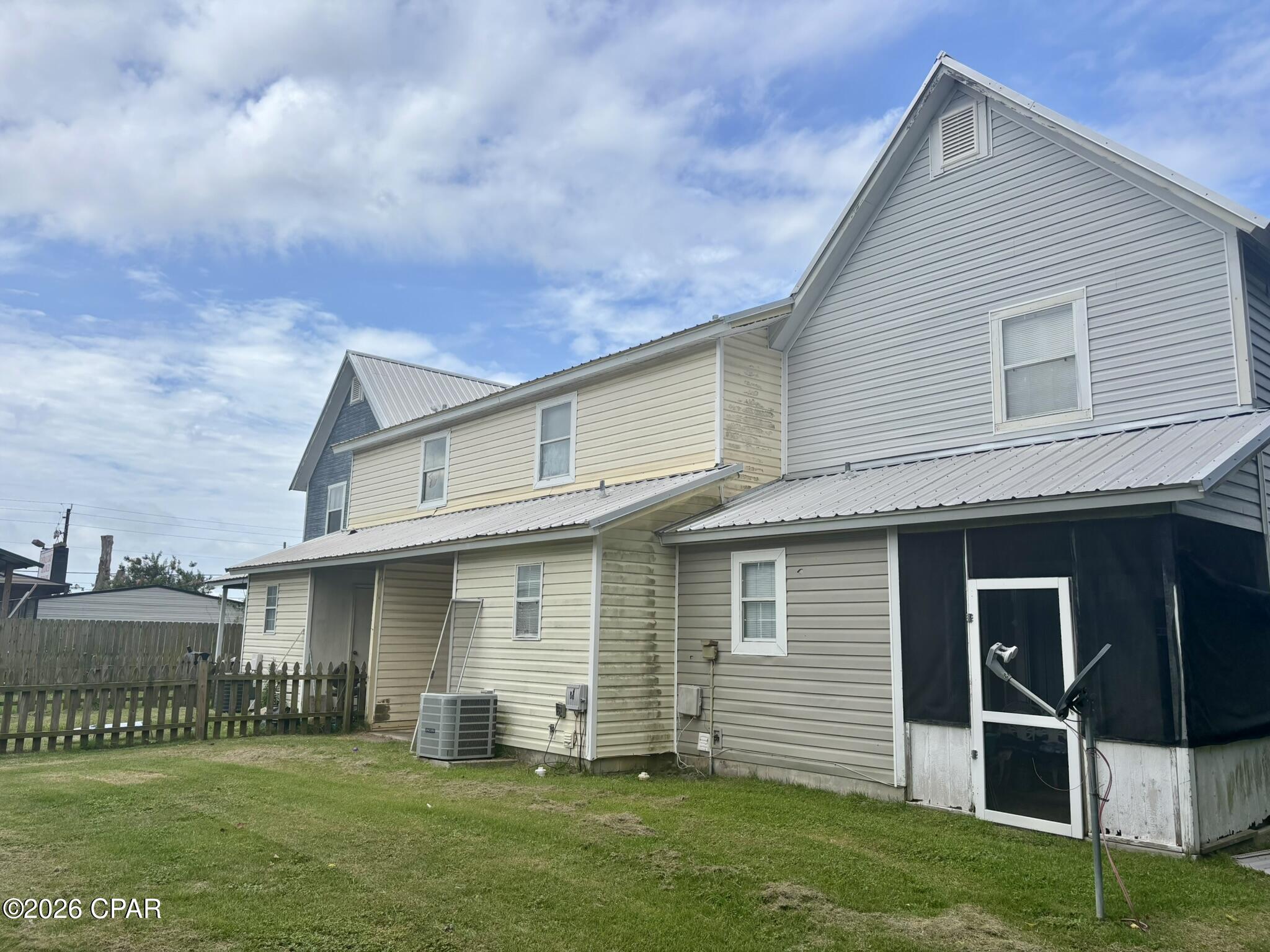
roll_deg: -0.7
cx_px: 635
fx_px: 954
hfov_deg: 67.3
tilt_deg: +9.6
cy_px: 476
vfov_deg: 53.1
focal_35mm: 26
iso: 50
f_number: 1.6
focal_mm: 5.96
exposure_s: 1/3650
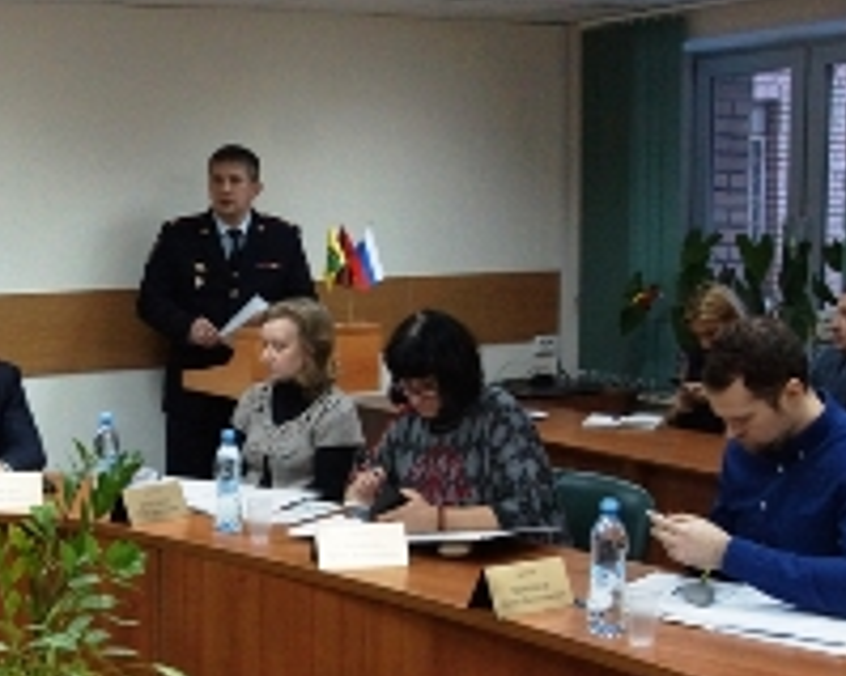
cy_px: 419
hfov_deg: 31.8
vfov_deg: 26.6
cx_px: 123
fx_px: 1426
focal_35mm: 57
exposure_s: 1/125
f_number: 5.6
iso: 2000
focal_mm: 18
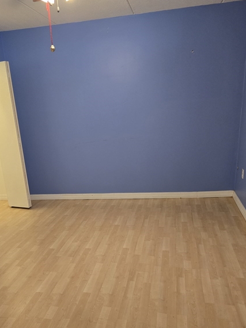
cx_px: 94
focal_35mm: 31
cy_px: 203
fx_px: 294
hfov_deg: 45.1
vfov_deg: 57.7
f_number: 1.7
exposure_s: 1/120
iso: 400
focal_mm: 6.3
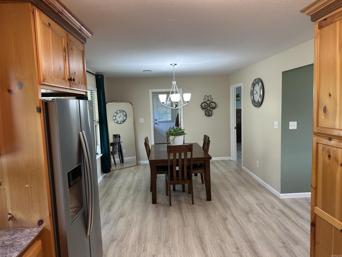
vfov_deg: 56.8
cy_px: 128
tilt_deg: -4.8
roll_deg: +2.0
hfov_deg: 71.6
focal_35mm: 24
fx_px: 237
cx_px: 171
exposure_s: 1/60
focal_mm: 6.86
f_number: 1.78
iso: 125
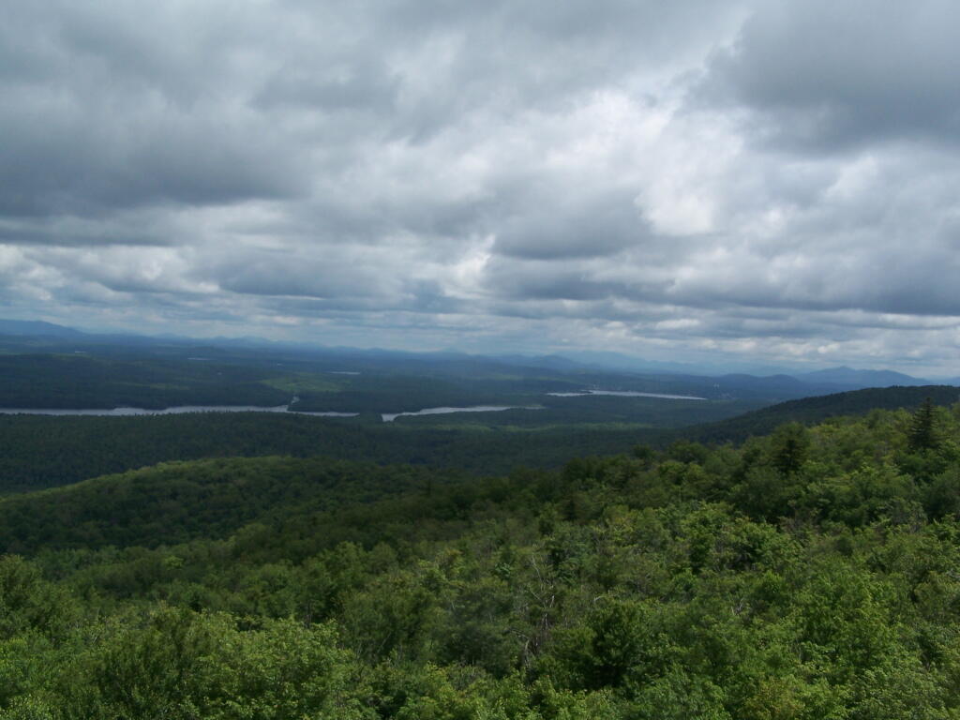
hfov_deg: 49.0
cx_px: 480
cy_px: 360
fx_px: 1054
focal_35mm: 38
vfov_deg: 37.7
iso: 80
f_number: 5.6
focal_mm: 6.3
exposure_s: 1/640
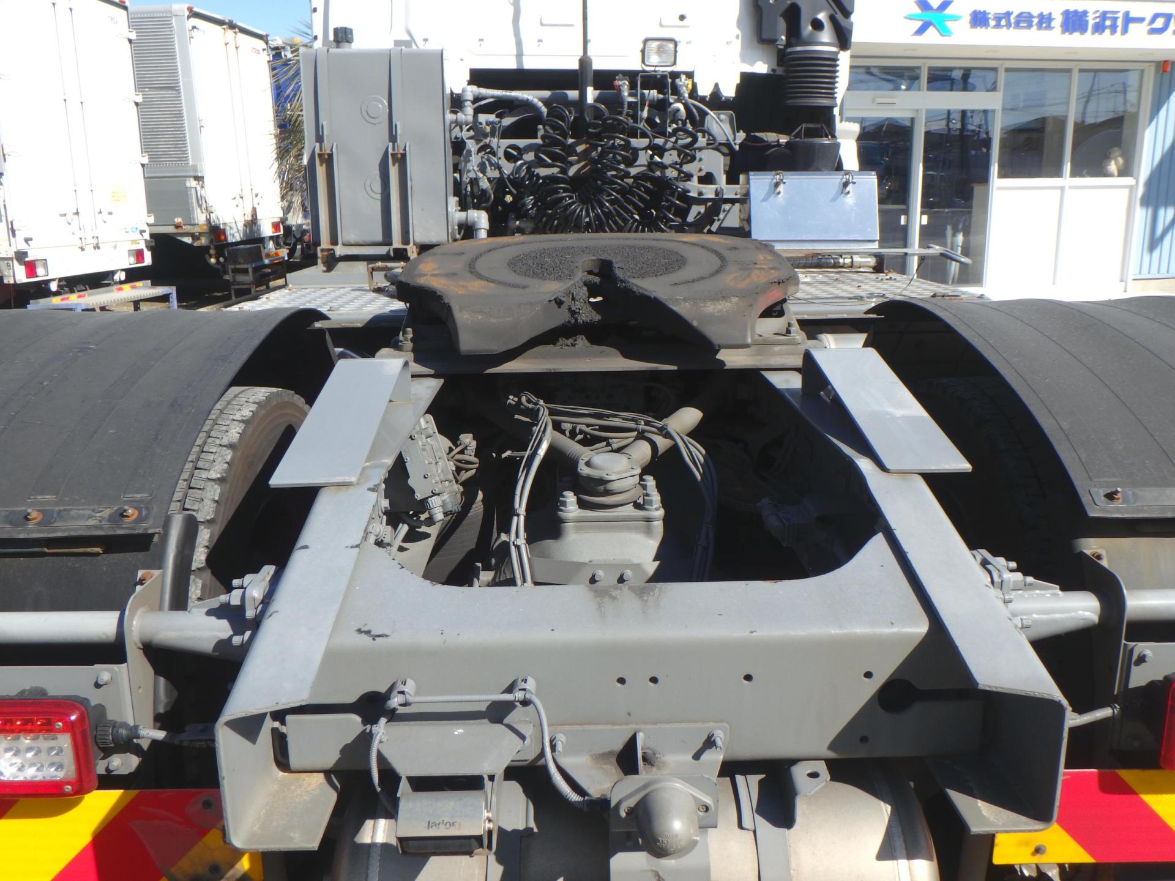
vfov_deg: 48.2
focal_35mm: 29
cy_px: 440
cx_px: 588
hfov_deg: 61.7
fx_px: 984
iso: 125
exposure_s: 1/500
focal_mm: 5.2
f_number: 4.6
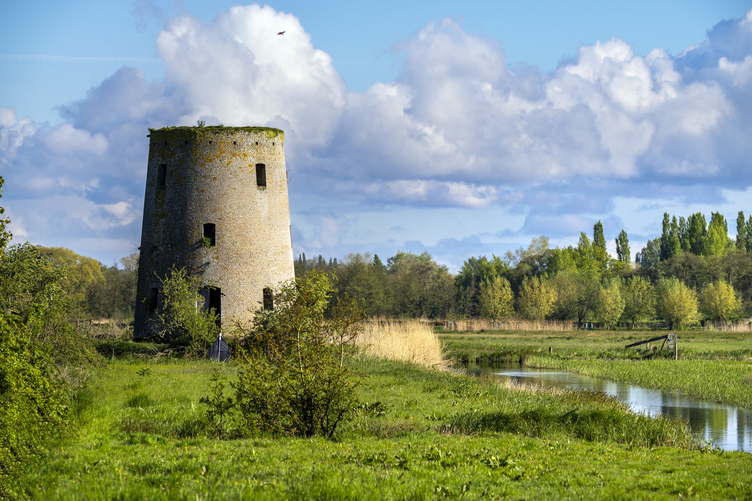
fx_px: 4251
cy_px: 250
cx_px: 376
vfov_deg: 6.7
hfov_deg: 10.1
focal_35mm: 204
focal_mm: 203.5
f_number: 8
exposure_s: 1/800
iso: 200
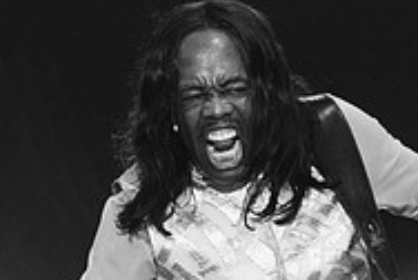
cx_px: 346
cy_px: 237
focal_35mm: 2339
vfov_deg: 0.6
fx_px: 27201
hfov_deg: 0.9
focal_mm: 600
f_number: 6.3
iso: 1000
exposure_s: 1/500
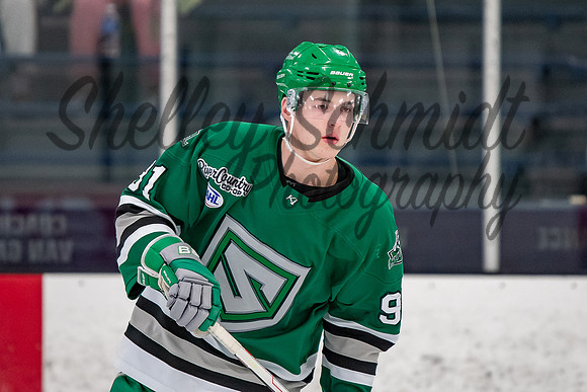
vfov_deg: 3.1
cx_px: 302
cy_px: 161
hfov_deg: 4.6
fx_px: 7335
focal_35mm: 450
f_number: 2.8
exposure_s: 1/800
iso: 1600
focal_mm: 200
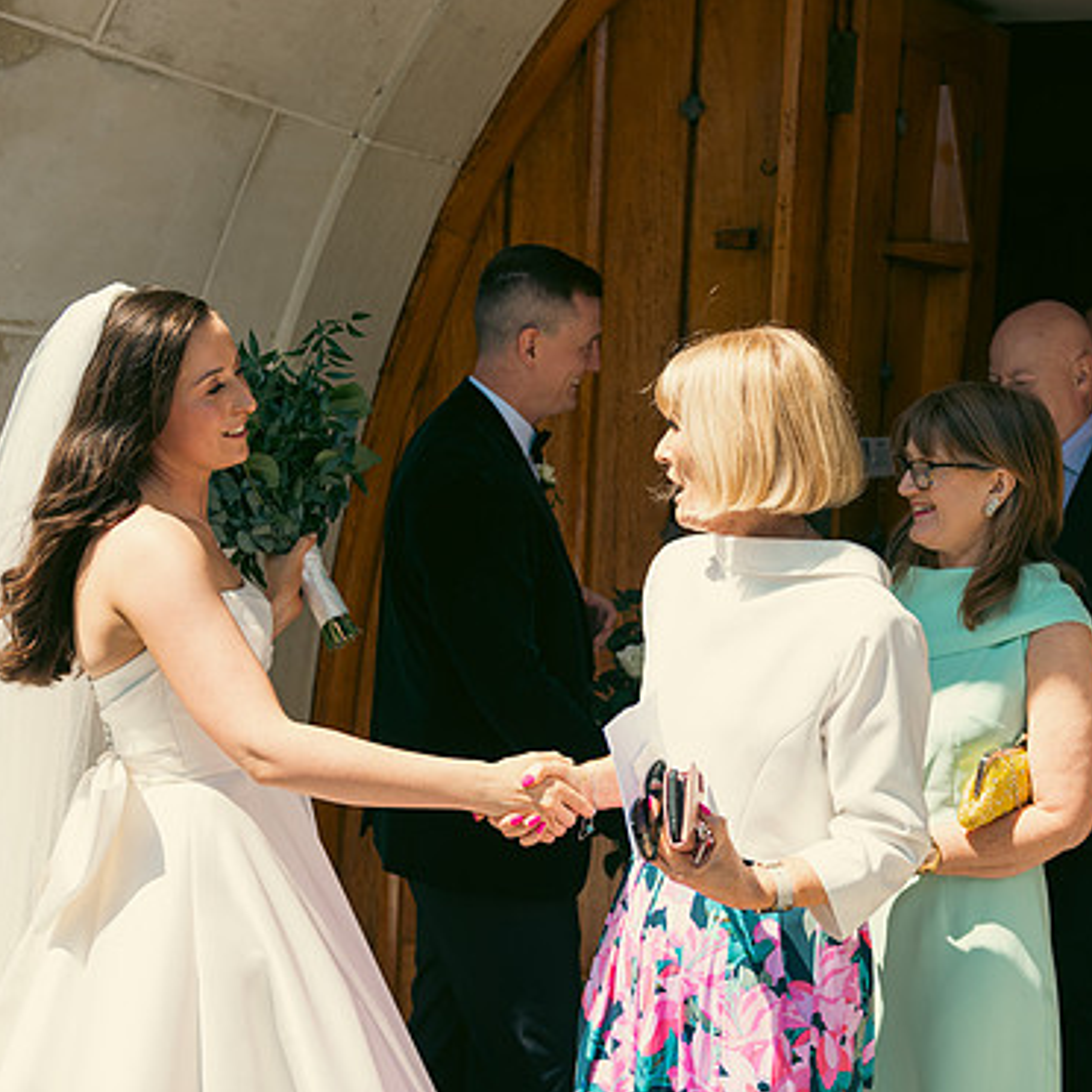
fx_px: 1892
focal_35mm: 53
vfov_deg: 32.2
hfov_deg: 32.0
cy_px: 536
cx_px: 693
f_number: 3.5
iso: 100
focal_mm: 40
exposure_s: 1/800
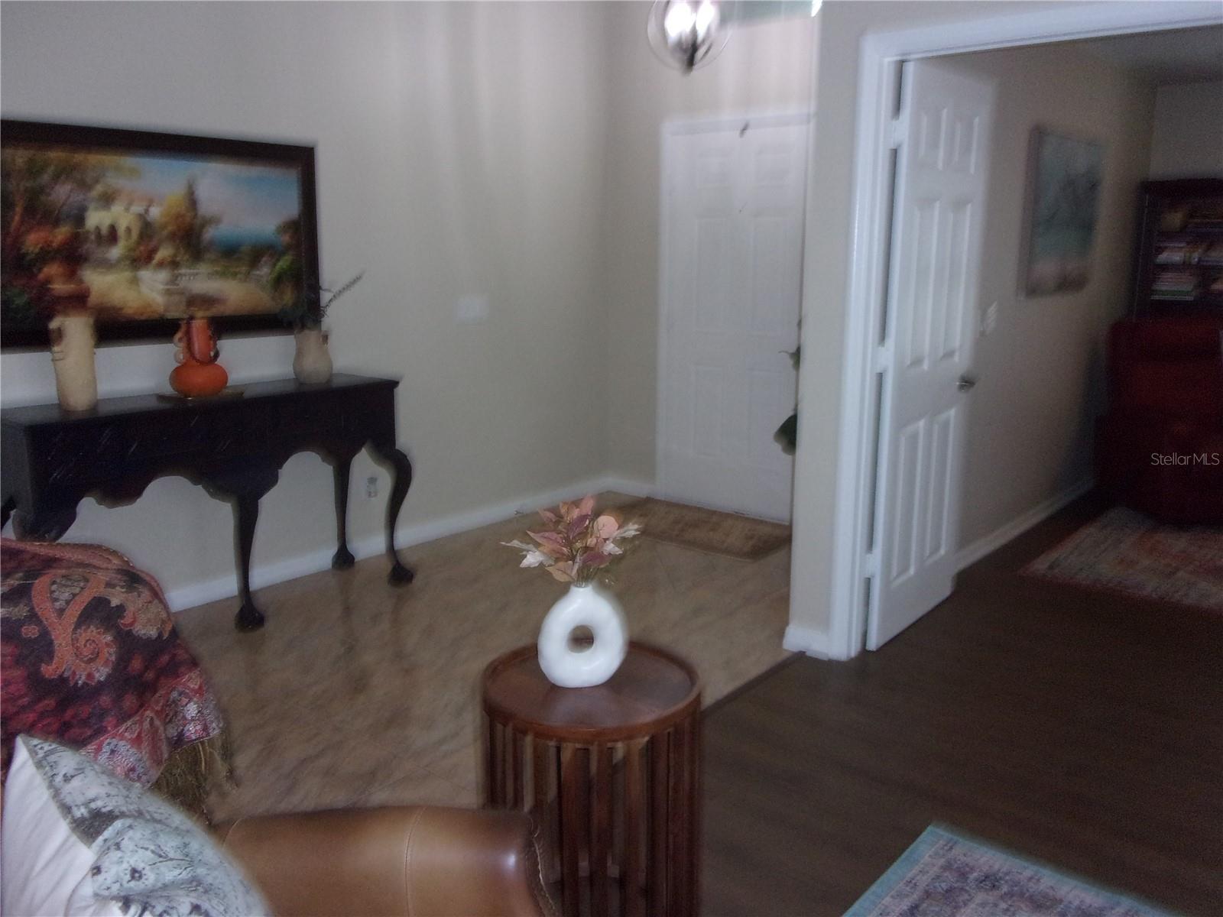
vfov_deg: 49.7
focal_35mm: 28
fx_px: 989
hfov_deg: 63.4
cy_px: 458
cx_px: 612
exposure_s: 1/34
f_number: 3.9
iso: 250
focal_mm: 5.1
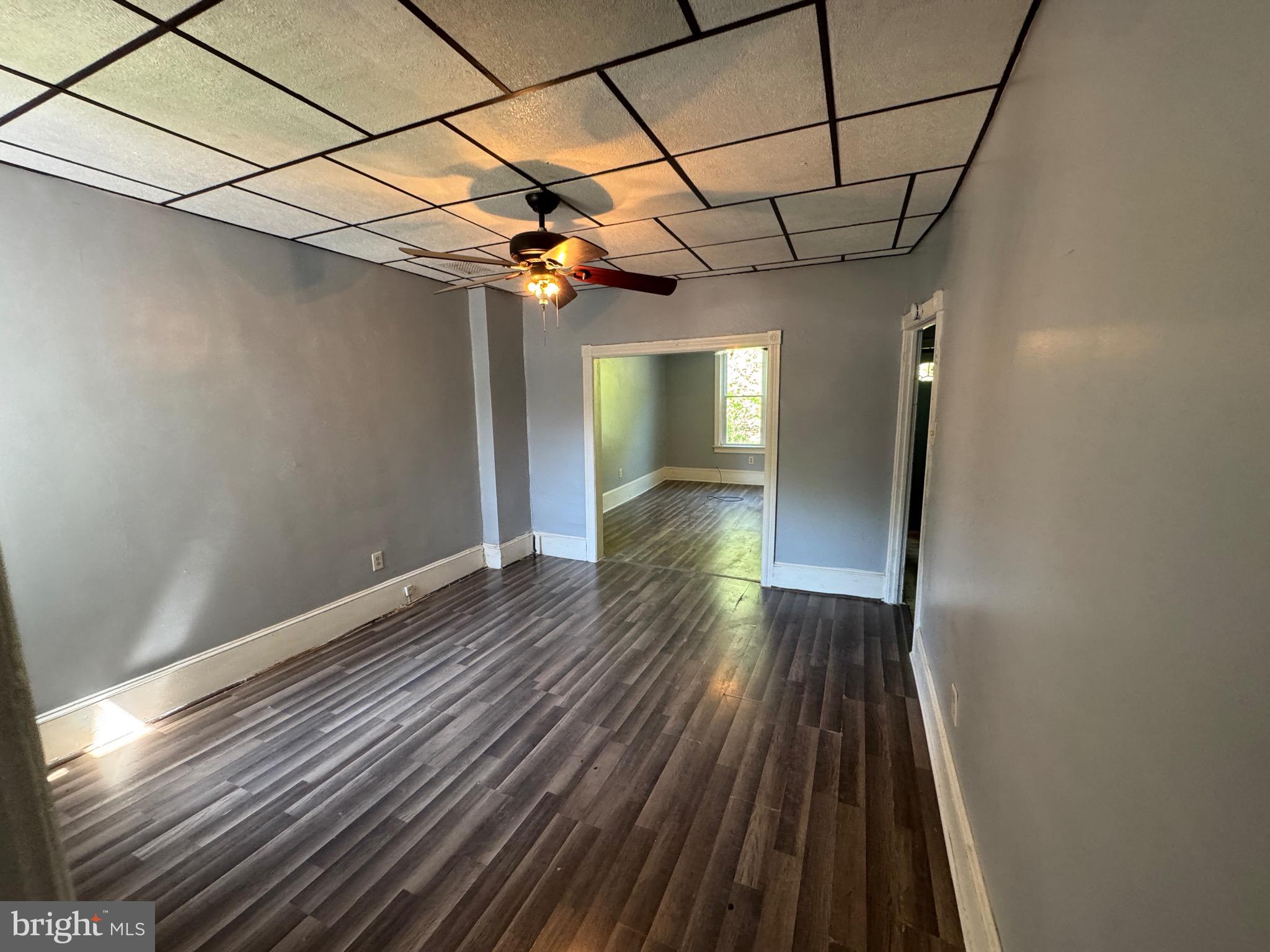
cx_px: 635
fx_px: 514
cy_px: 476
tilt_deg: -10.9
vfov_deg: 85.7
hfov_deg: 102.1
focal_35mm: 14
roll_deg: -0.2
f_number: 2.2
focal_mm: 2.22
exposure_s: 1/60
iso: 250
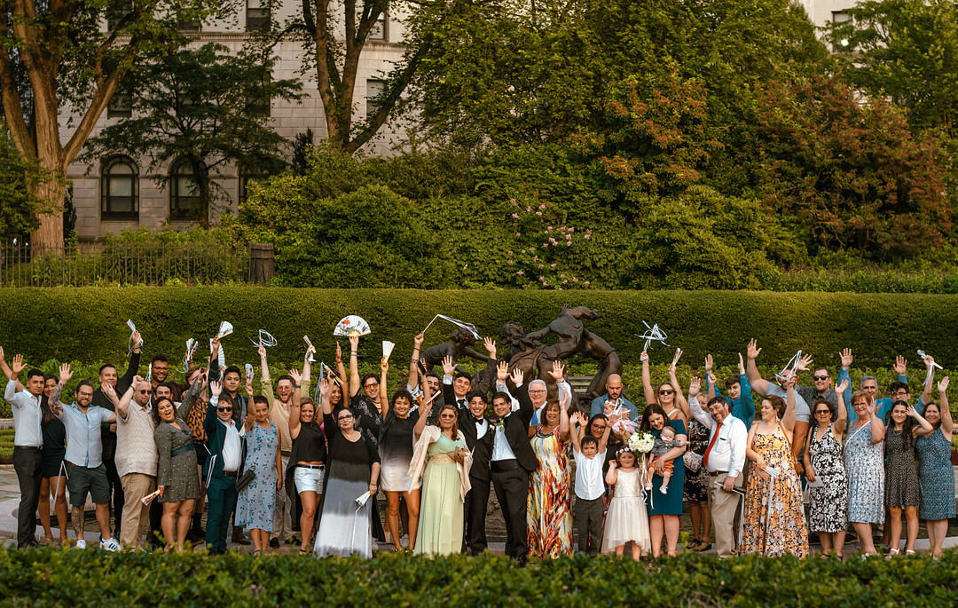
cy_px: 282
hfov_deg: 26.5
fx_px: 2035
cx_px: 470
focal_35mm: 78
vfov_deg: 17.0
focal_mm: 50
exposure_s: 1/640
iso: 500
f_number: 4.5
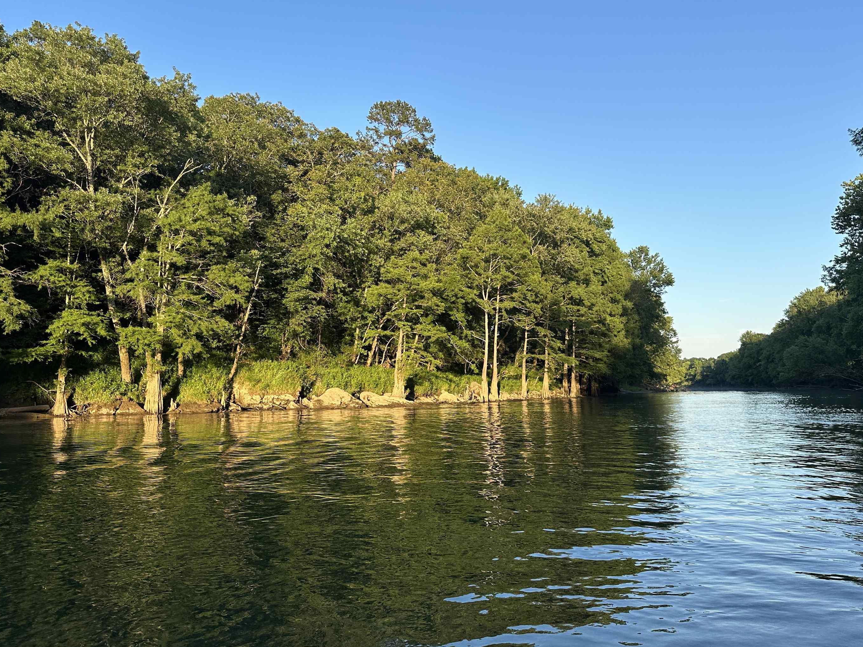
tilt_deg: +8.4
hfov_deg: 65.3
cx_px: 431
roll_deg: +0.8
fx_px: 673
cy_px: 293
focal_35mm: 27
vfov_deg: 51.3
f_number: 1.78
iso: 80
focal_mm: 6.86
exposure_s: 1/1212
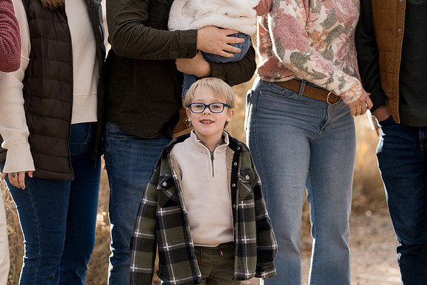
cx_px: 214
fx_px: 2373
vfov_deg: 6.9
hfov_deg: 10.3
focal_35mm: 200
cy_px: 142
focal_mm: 200
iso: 64
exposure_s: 1/160
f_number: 4.5
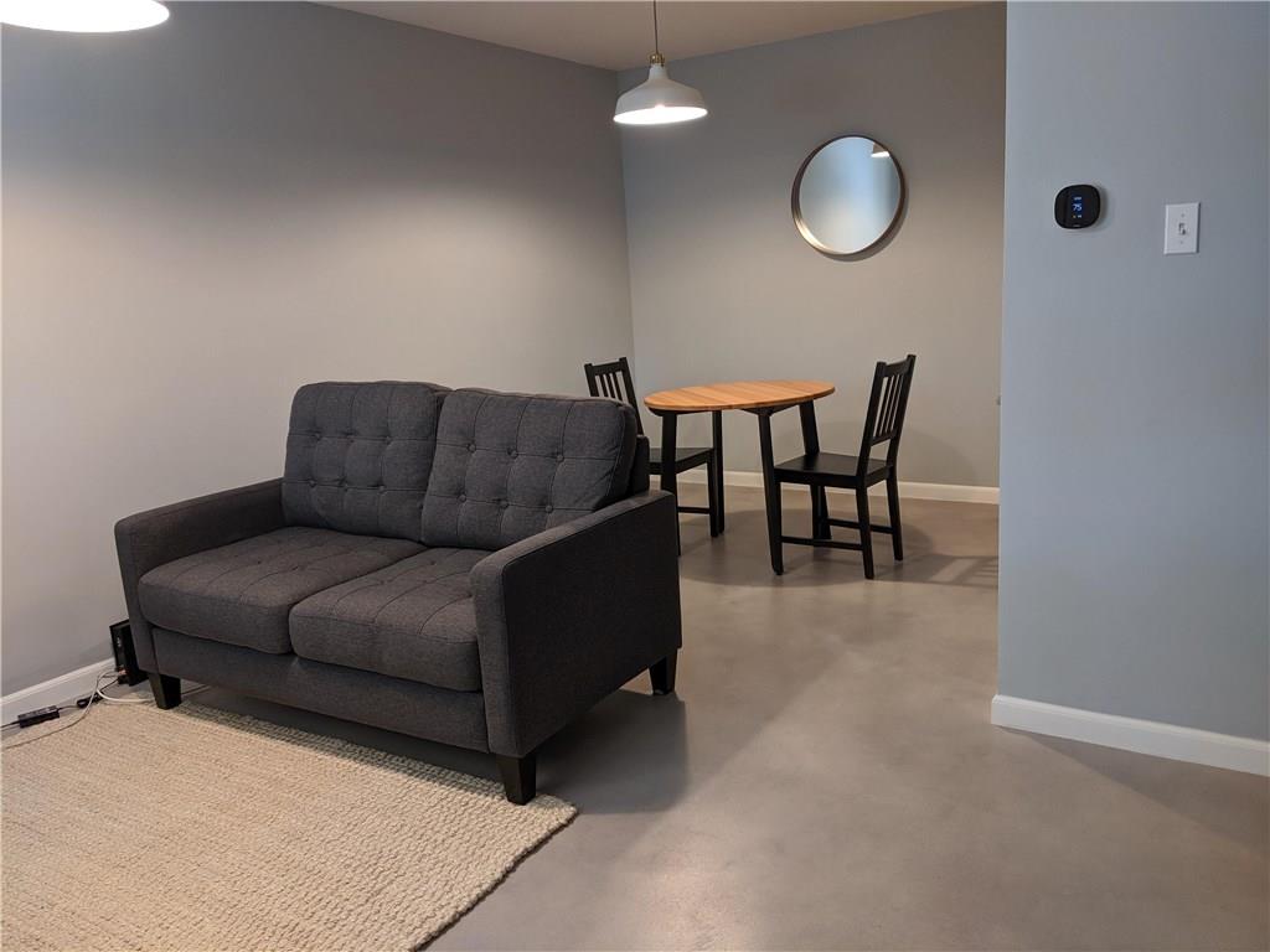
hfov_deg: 65.3
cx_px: 635
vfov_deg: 51.4
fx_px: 991
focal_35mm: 27
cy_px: 476
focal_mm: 4.44
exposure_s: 1/24
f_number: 1.8
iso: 92
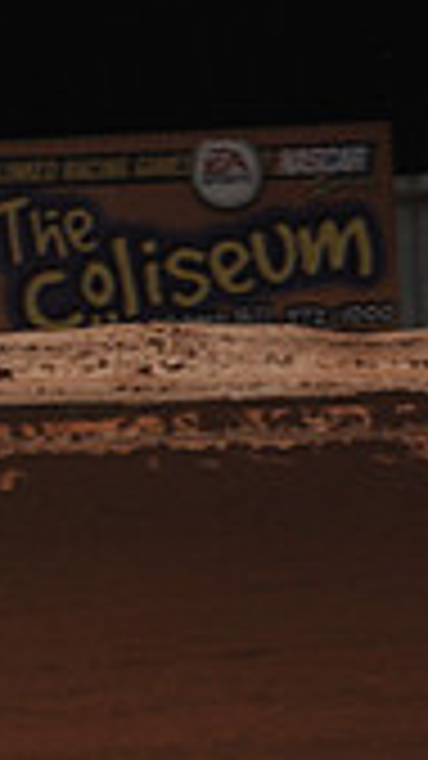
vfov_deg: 5.4
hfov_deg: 3.0
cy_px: 459
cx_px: -788
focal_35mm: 402
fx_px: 8115
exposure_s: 1/320
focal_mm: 112
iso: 800
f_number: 6.3
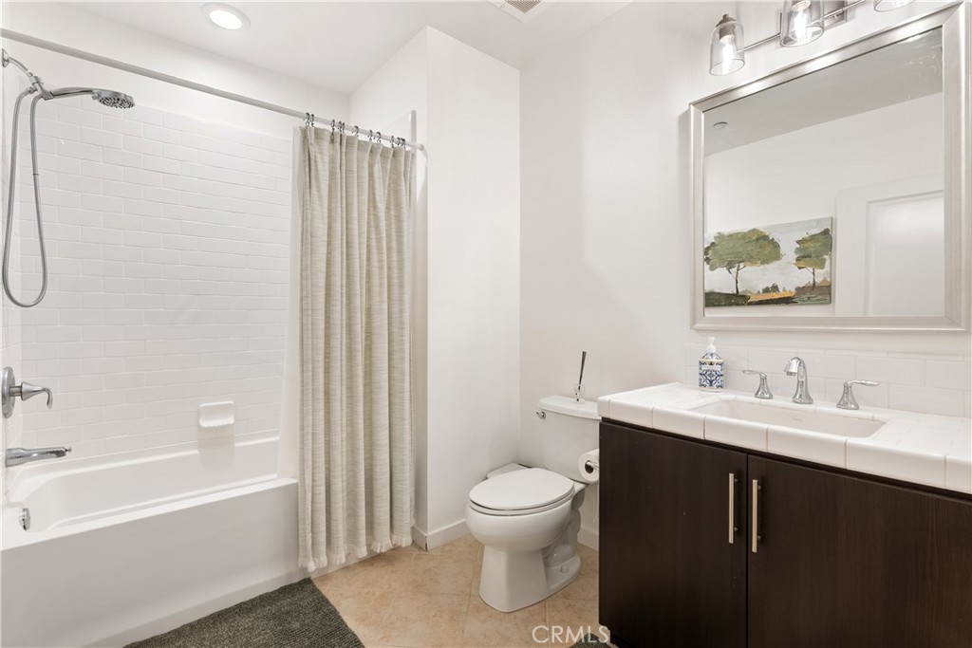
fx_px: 432
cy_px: 324
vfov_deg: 73.8
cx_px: 486
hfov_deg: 96.7
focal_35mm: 16
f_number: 9
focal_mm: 16
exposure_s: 1.3
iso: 320
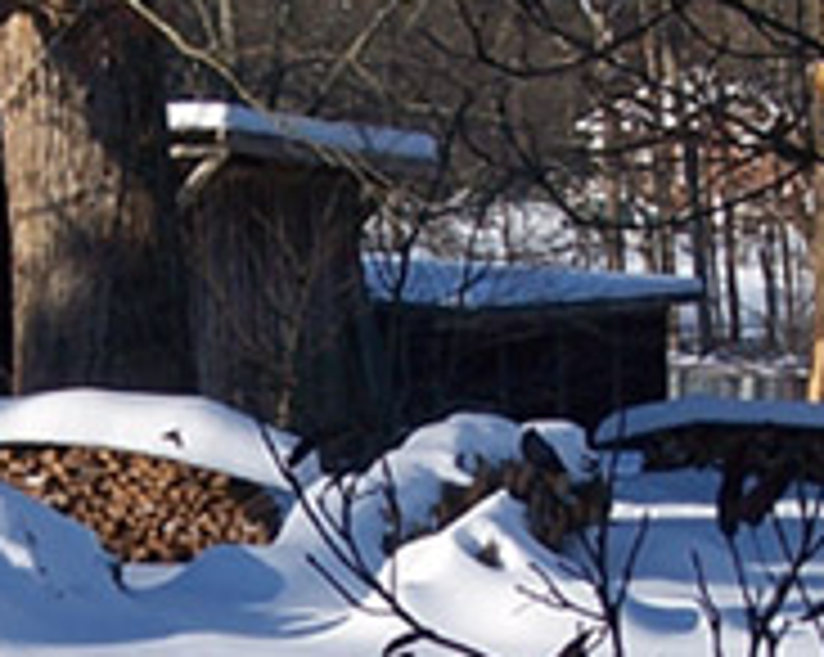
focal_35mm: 325
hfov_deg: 6.0
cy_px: 713
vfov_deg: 4.7
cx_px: 194
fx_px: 7917
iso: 80
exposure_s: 1/350
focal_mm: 14.8
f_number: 5.6
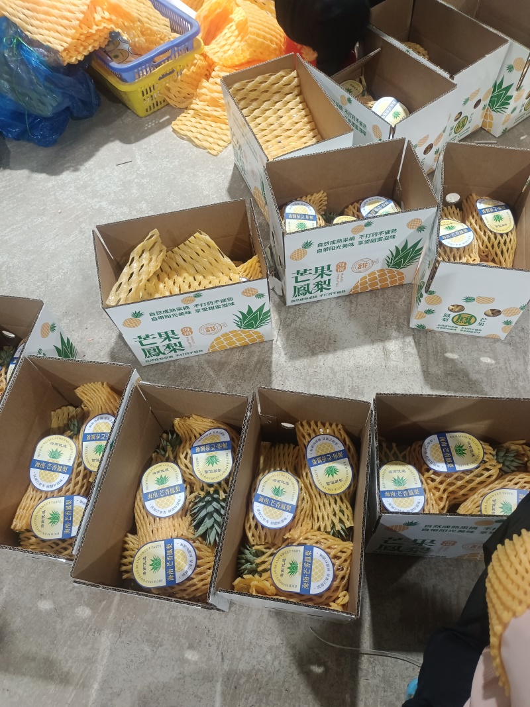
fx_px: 510
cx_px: 265
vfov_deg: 69.4
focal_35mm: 25
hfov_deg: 54.9
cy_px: 354
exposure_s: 1/33.3
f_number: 1.79
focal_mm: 4.71
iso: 1295
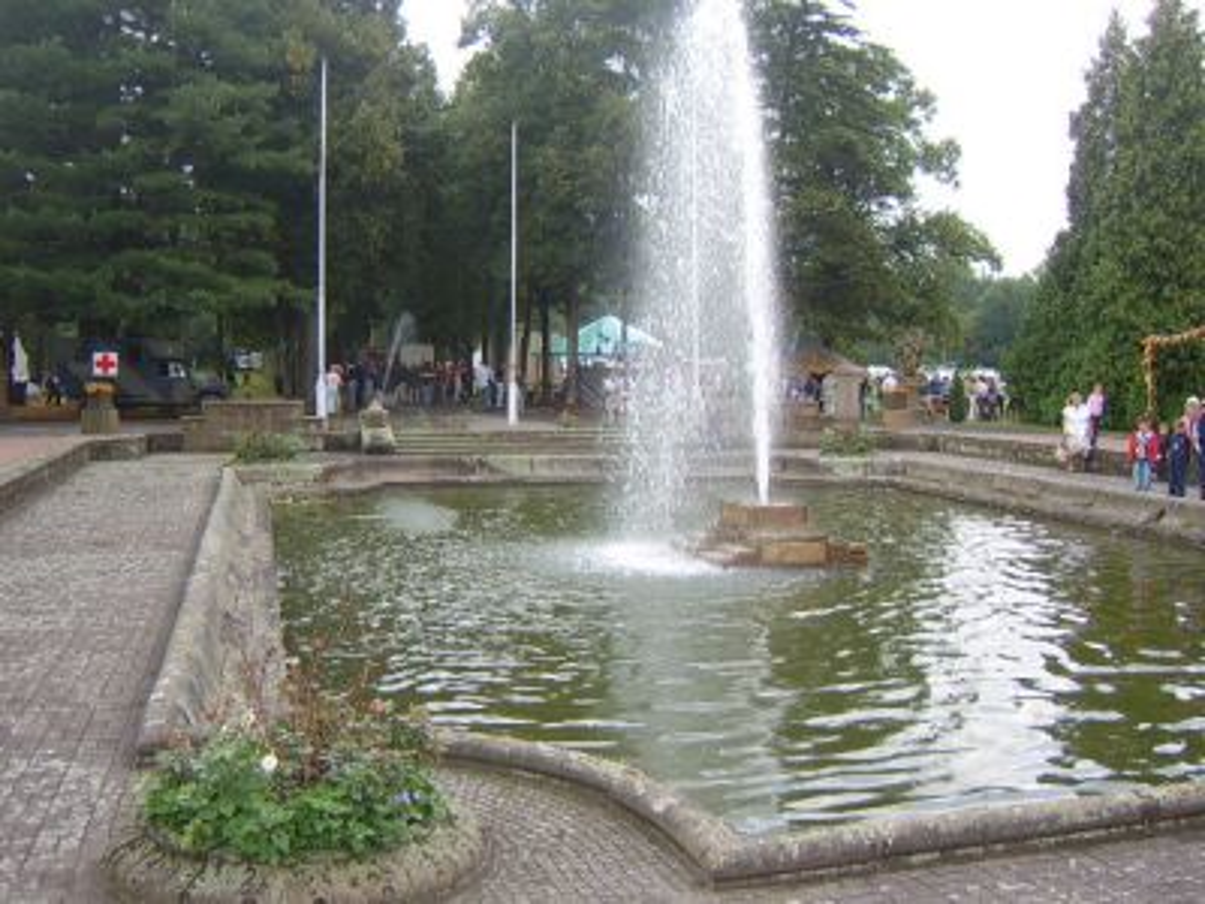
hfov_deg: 58.4
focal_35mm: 31
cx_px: 602
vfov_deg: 45.4
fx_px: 1079
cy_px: 452
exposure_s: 1/162
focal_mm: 8.13
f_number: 2.7
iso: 50
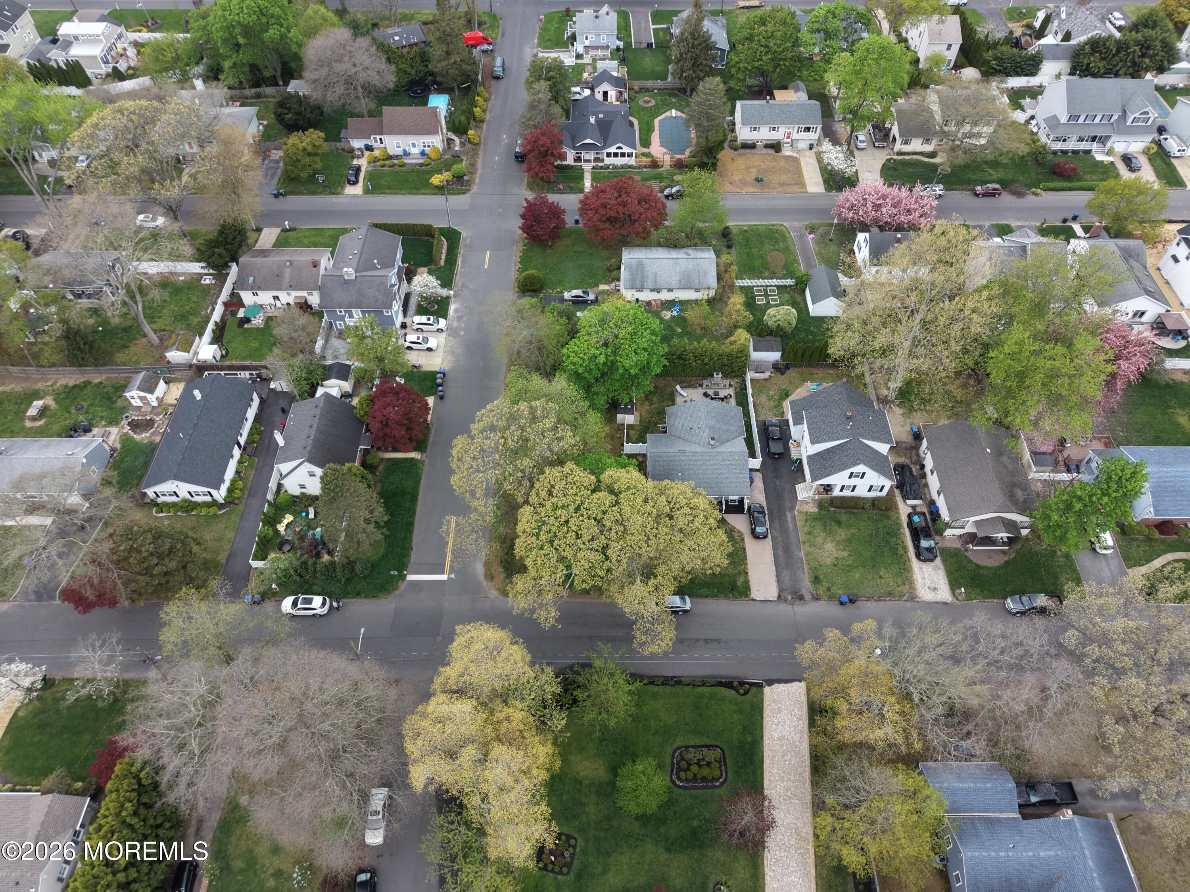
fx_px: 825
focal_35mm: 24
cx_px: 595
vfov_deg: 56.8
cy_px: 446
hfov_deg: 71.6
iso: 140
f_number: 1.8
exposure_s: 1/500
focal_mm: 8.67
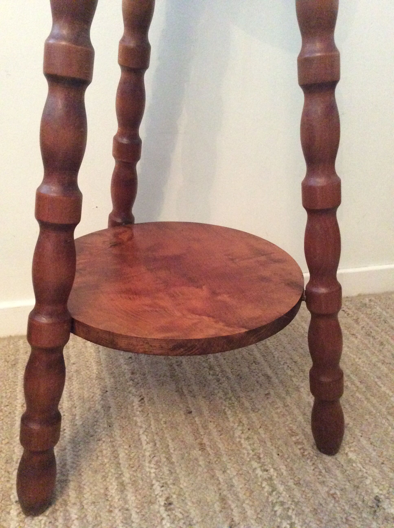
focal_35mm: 32
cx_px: 197
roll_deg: -2.0
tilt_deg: -25.2
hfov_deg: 44.1
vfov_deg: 56.9
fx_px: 487
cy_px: 264
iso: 500
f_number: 2.4
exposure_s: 1/17
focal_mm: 3.3
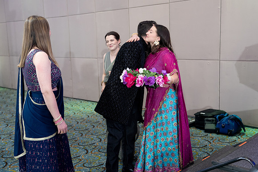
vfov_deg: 31.1
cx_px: 135
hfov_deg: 45.2
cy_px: 86
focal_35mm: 43
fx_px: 310
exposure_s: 1/125
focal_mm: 40
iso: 2500
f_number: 3.2
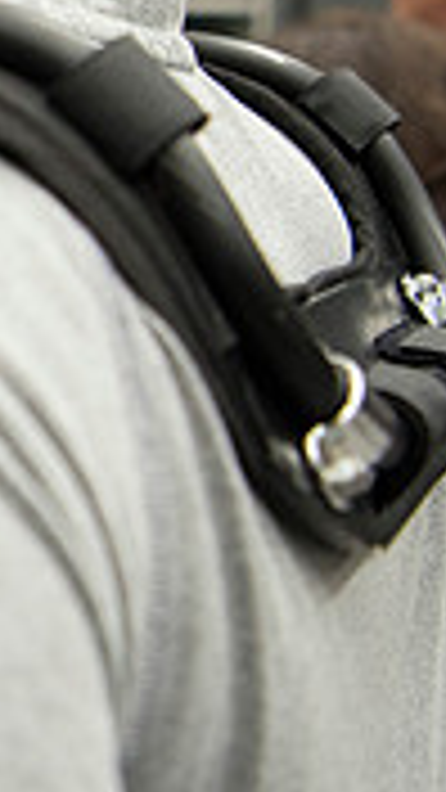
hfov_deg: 11.9
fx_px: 1745
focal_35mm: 83
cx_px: -608
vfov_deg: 25.4
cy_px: 227
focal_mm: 24
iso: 1250
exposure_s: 1/160
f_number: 2.8
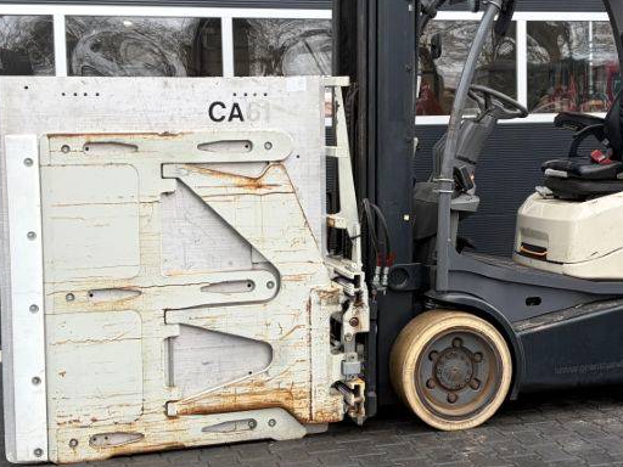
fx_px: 1170
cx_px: 377
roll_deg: +1.4
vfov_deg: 22.6
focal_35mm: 65
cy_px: 208
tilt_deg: -3.4
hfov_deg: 29.7
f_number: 1.6
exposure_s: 1/121
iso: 50
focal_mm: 5.96
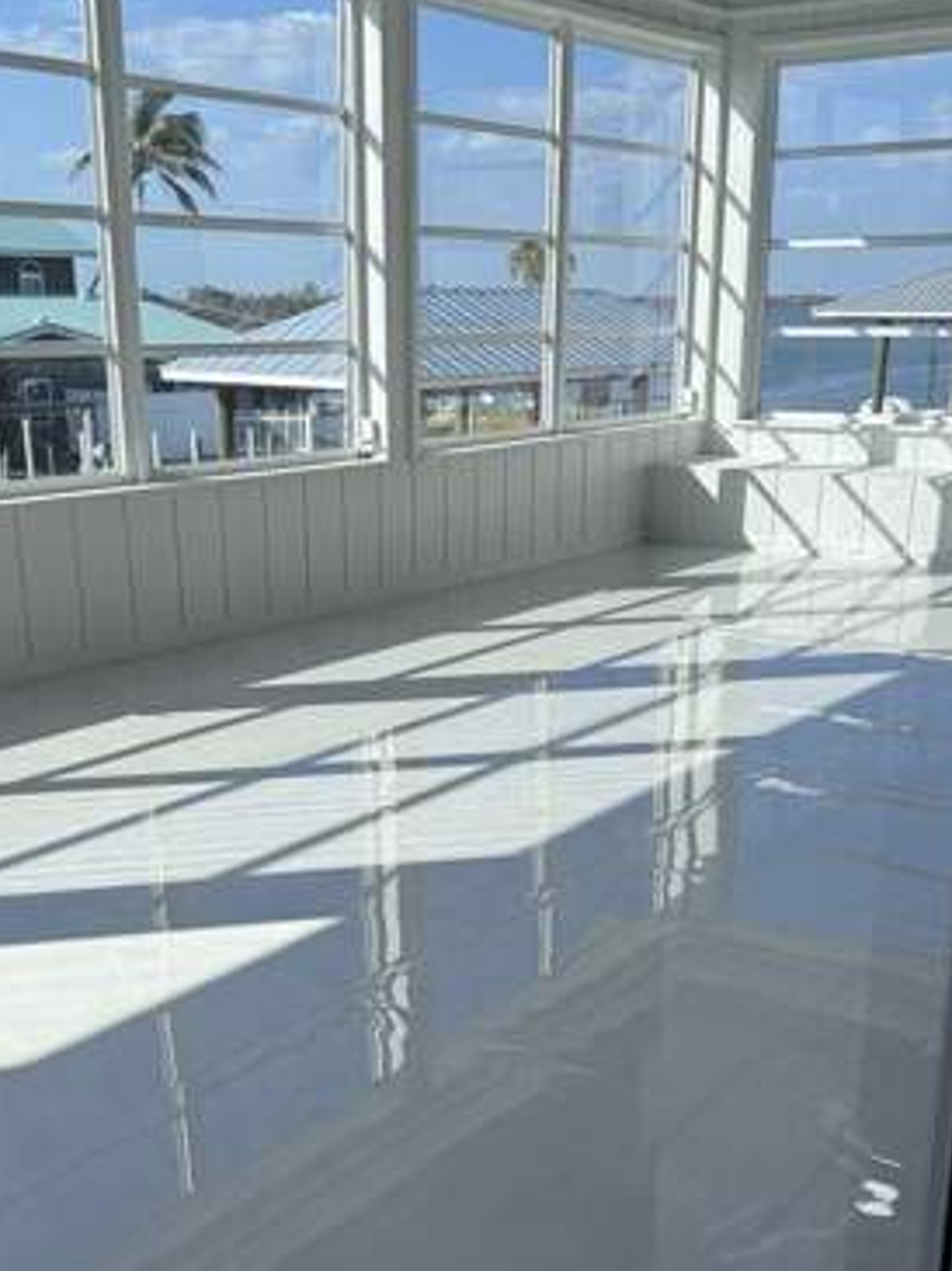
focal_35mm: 42
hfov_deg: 34.3
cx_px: 427
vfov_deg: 44.1
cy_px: 865
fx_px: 1542
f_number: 1.78
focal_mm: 6.76
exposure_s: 1/1337
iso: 80
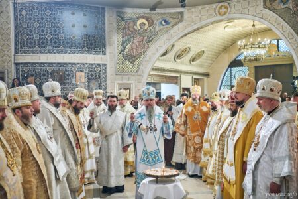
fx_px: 348
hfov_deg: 46.4
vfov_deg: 31.9
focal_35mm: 42
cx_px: 149
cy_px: 100
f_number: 3.2
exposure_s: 1/160
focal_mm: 42
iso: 3200
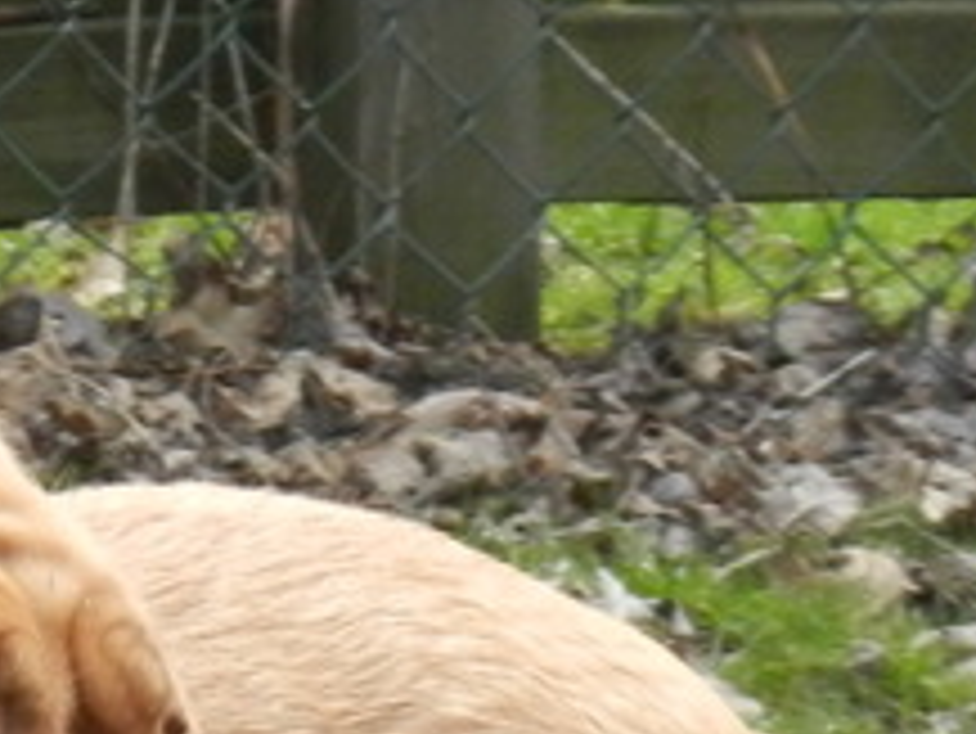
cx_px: 36
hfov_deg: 2.5
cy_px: 1572
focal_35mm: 779
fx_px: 21976
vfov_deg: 1.9
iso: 320
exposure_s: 1/250
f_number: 5.3
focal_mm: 29.7
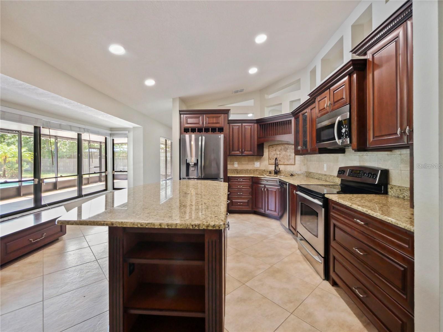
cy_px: 166
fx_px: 179
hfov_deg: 102.1
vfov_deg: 85.6
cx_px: 222
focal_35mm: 14
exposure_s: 1/60
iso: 1600
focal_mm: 7
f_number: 4
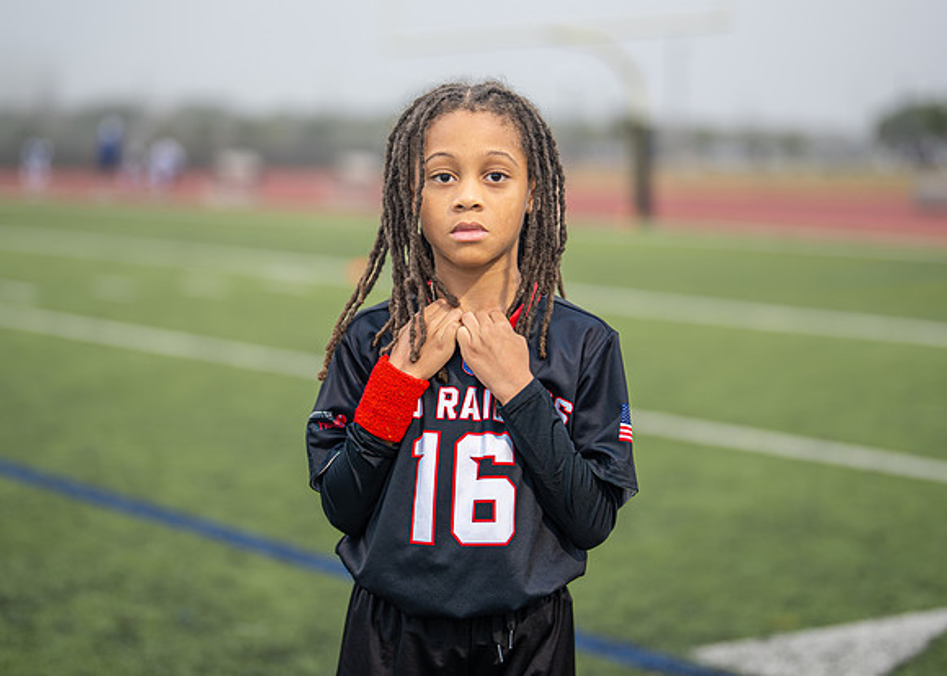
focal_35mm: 64
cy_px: 294
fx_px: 1727
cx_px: 485
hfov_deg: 30.7
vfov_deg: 22.1
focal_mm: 50
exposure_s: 1/500
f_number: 1.2
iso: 100
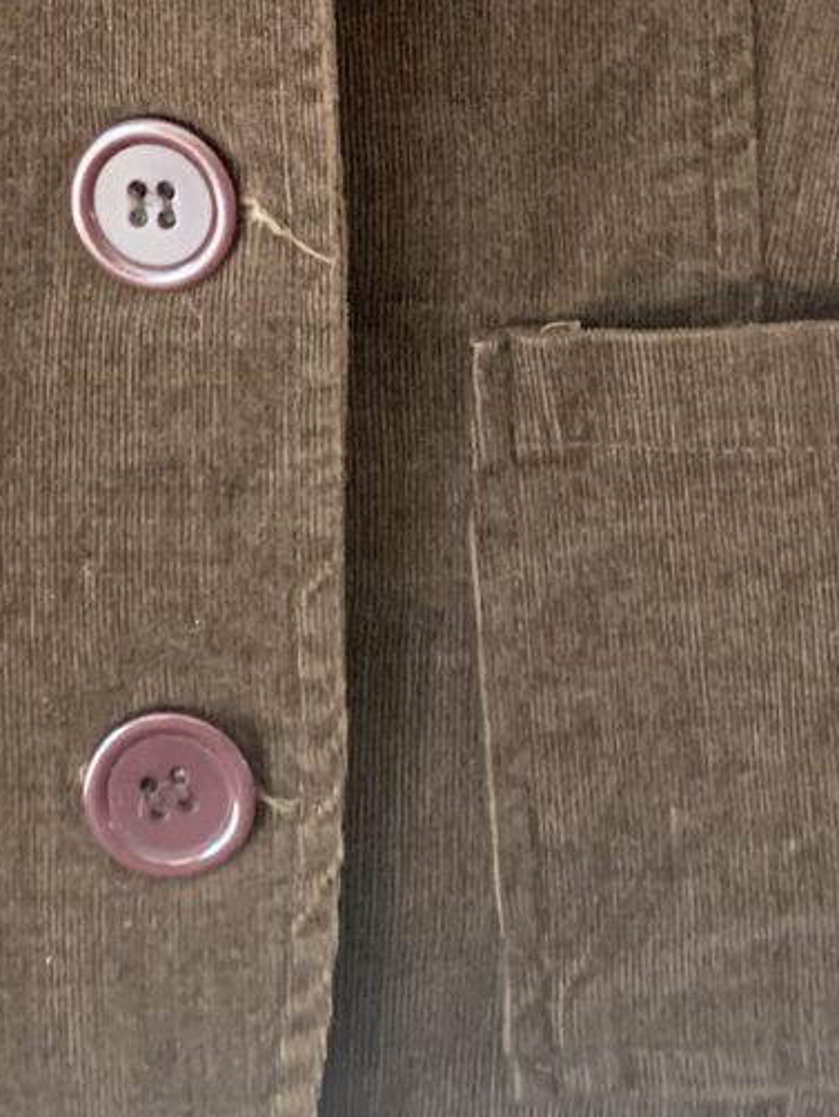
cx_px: 165
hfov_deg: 13.9
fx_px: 3423
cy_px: -803
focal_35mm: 106
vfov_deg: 16.1
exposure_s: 1/39
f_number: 1.8
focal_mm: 4.25
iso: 400
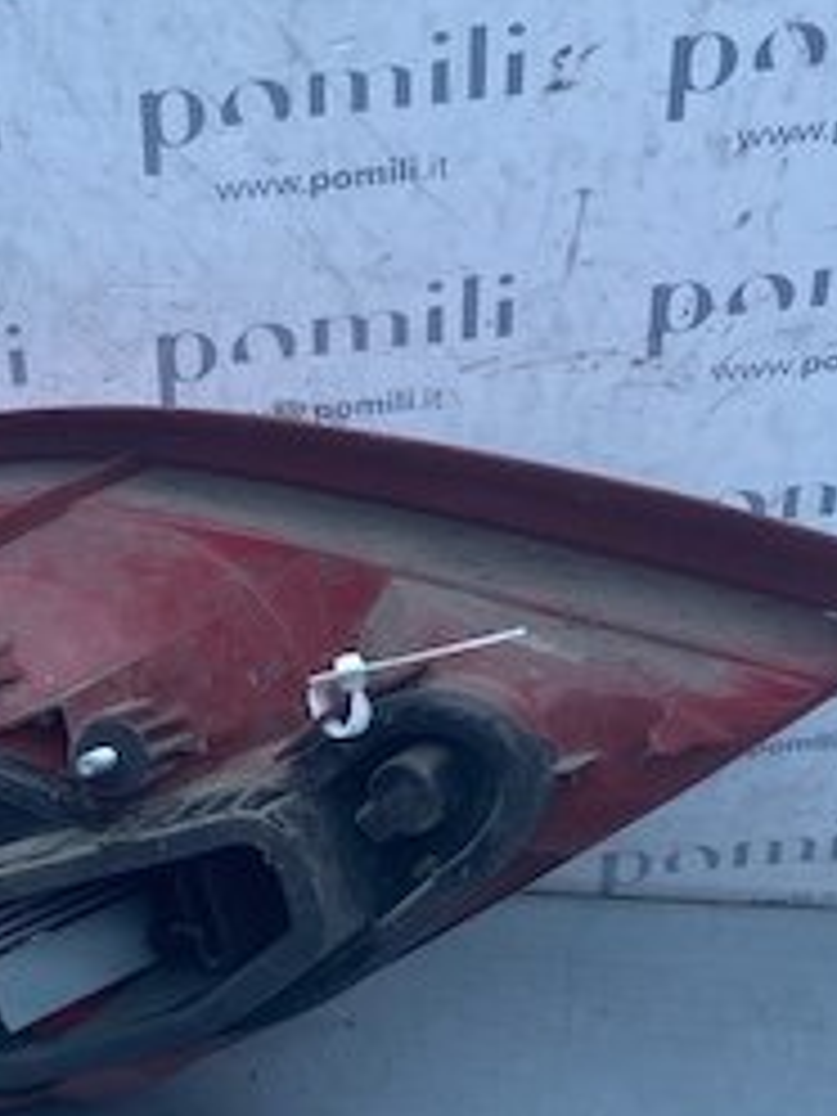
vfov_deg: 28.6
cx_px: -40
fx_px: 2160
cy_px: 806
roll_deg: -4.4
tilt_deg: -40.3
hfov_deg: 21.0
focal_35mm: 67
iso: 32
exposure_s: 1/782
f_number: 1.8
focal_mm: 4.25
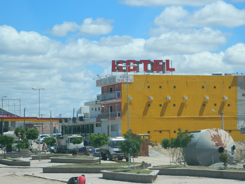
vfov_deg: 11.5
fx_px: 913
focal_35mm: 129
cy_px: 92
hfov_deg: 15.3
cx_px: 122
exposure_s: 1/640
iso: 80
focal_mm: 23.2
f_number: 4.7
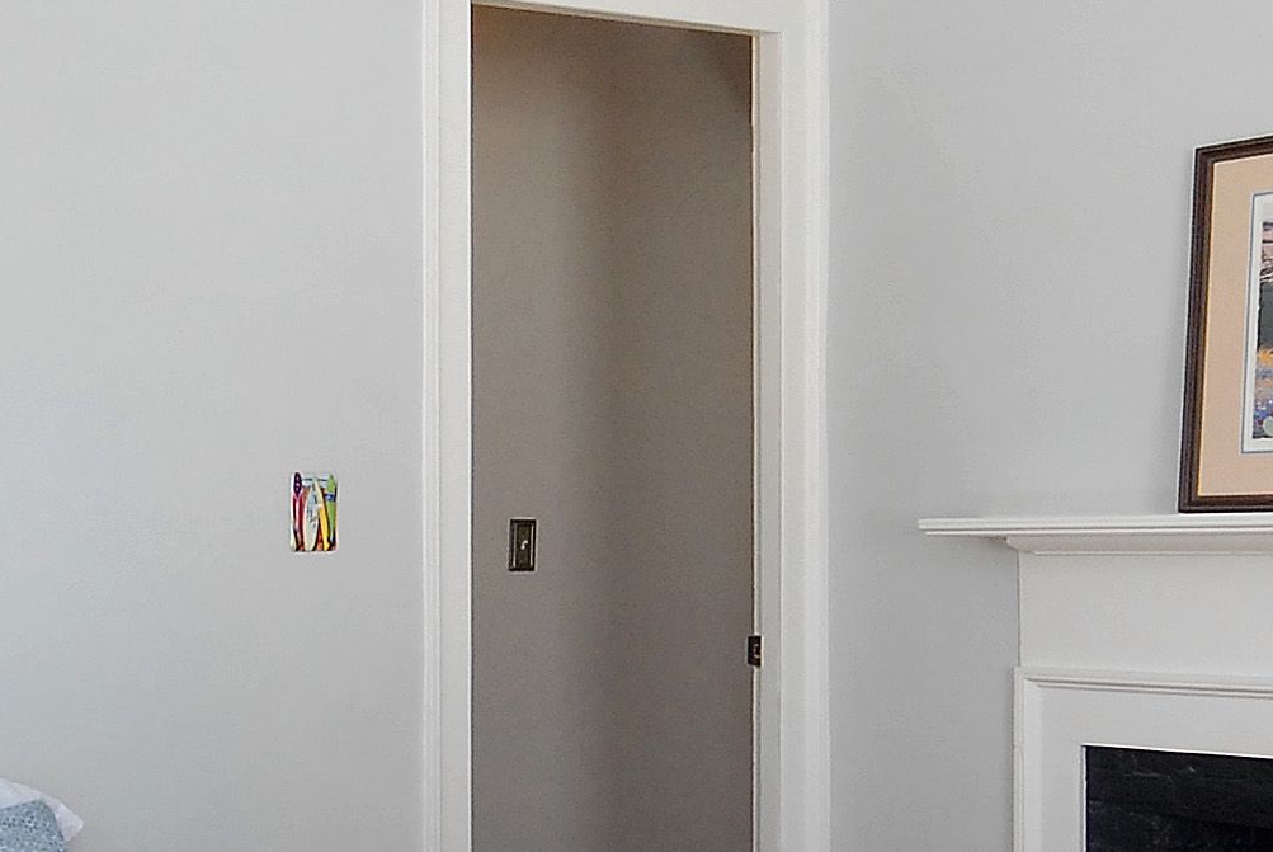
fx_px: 2053
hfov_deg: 33.9
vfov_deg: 23.0
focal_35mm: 58
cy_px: 735
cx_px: 364
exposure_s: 1/125
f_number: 5.6
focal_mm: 10
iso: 400
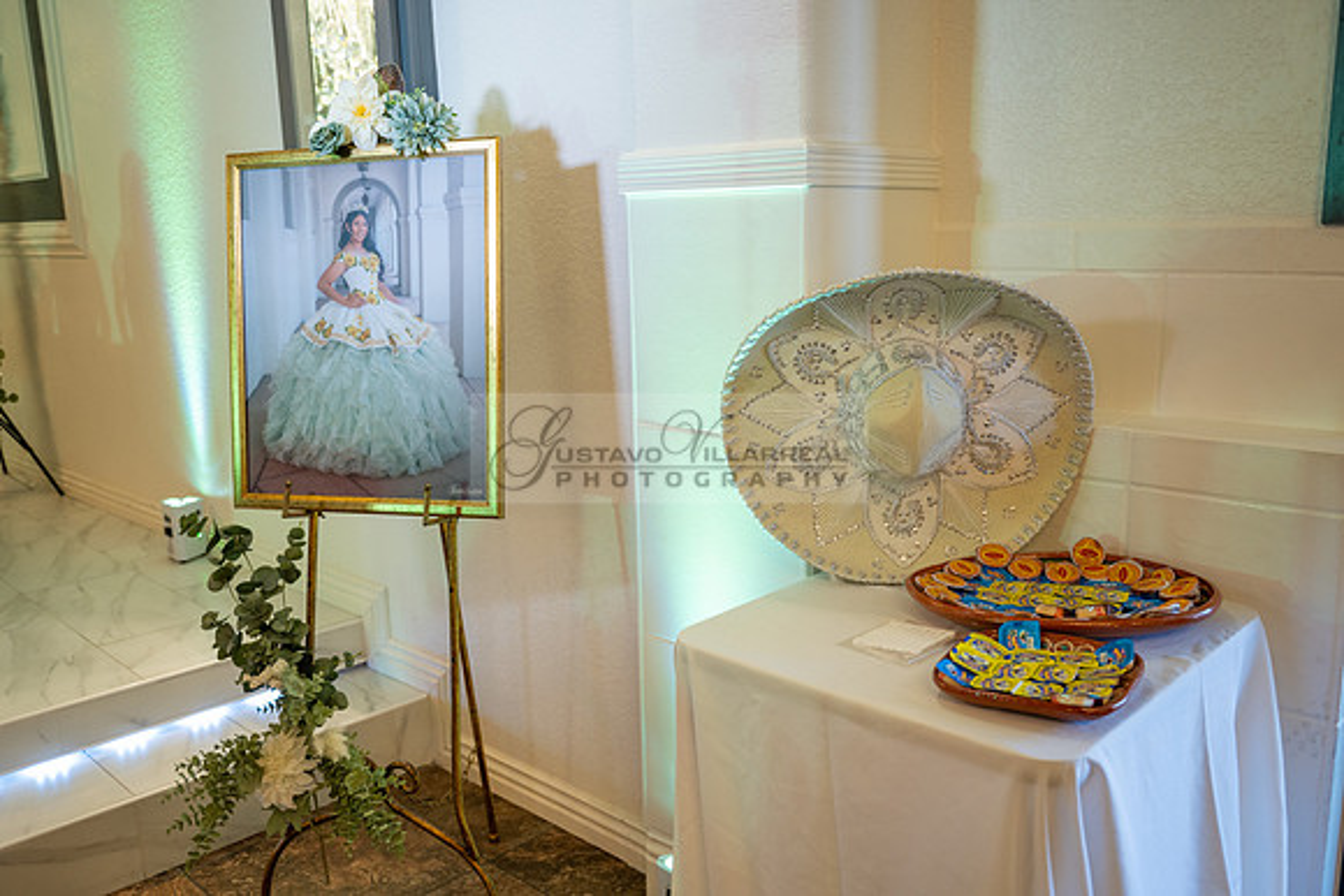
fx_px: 1158
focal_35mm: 31
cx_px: 672
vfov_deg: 42.3
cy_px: 448
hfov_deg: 60.3
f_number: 3.2
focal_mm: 31
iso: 640
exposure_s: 1/160
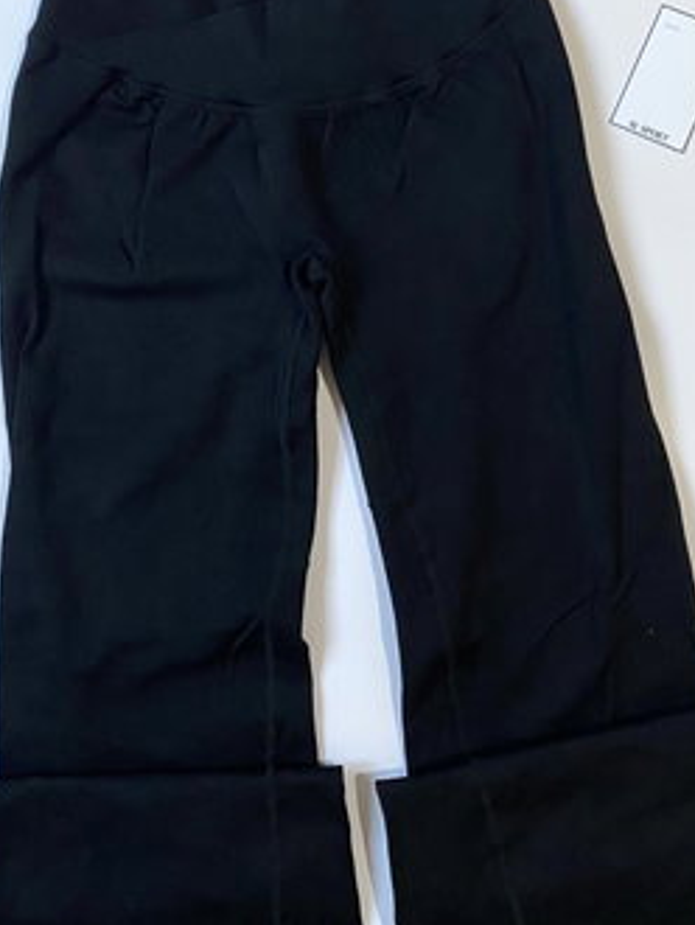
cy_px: 335
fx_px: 1123
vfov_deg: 44.3
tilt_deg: -87.7
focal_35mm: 42
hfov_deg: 34.4
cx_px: 348
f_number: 1.8
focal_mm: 4.25
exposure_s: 1/60
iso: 320
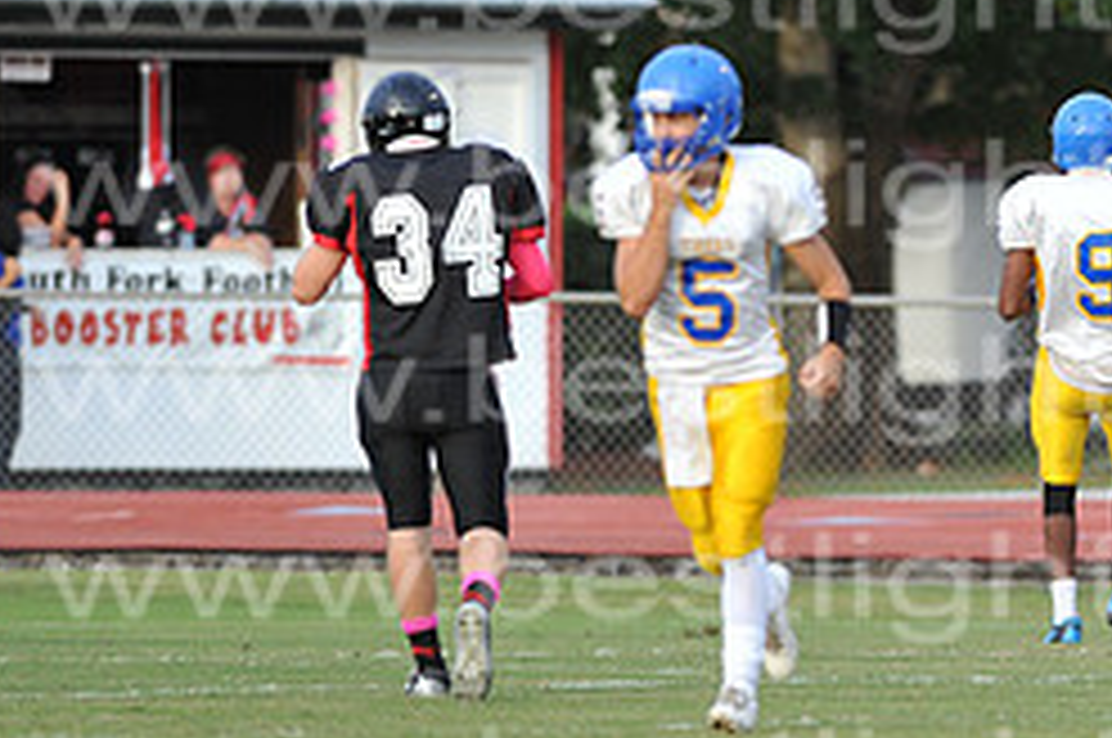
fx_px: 21748
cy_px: 292
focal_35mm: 705
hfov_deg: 2.9
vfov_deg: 1.9
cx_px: 1062
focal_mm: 300
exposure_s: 1/2000
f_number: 4
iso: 1000
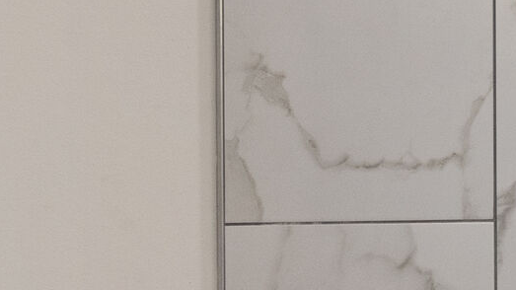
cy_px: 203
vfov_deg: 10.3
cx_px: 1064
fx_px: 1601
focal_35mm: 117
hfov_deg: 14.7
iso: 500
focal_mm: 19
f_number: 8
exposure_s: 1/25
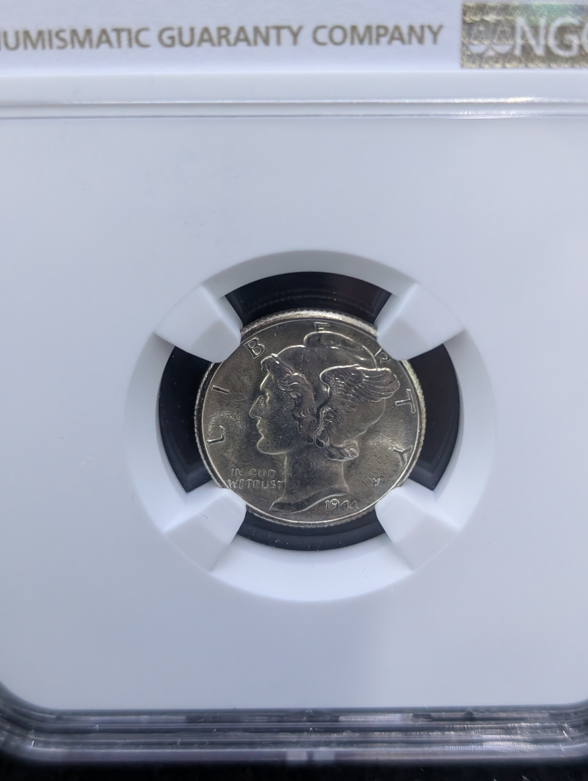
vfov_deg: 38.9
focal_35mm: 49
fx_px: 1107
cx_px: 294
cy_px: 390
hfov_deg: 29.7
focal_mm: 6.9
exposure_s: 1/120
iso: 667
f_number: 1.68
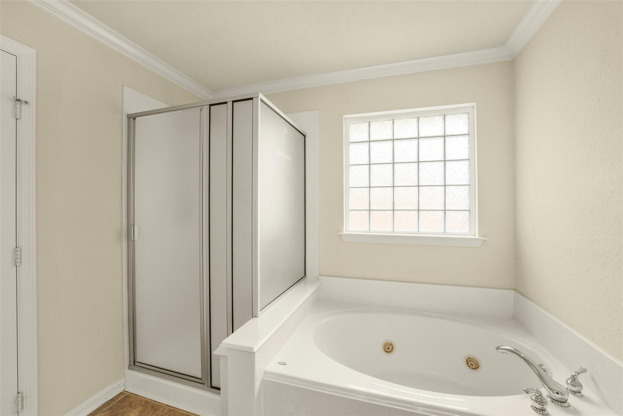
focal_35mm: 14
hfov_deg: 104.2
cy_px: 208
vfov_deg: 81.2
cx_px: 312
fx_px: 242
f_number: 11
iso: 500
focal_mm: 14
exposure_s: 1/30
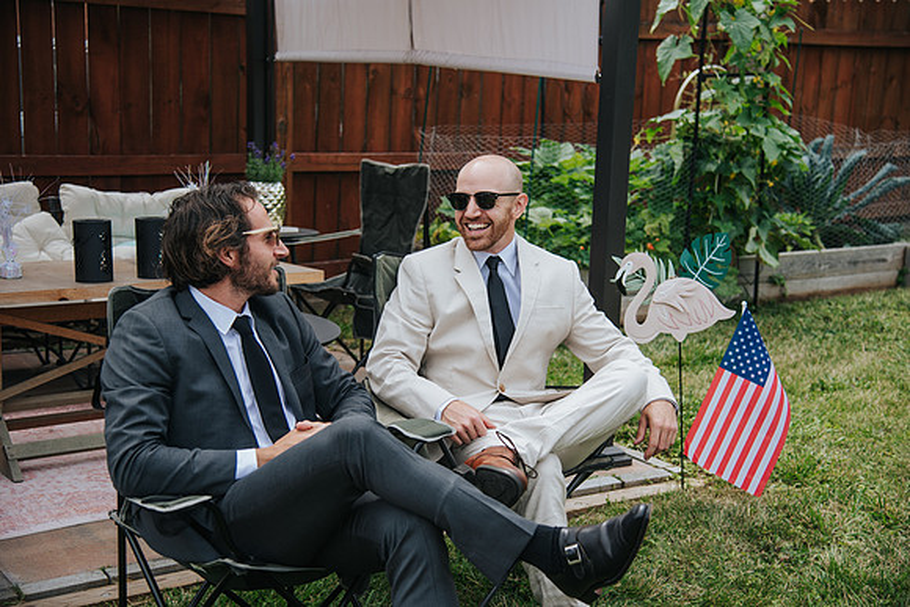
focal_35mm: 55
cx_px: 455
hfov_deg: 36.2
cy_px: 304
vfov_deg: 24.6
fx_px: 1391
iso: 100
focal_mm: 55
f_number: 4
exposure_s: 1/500
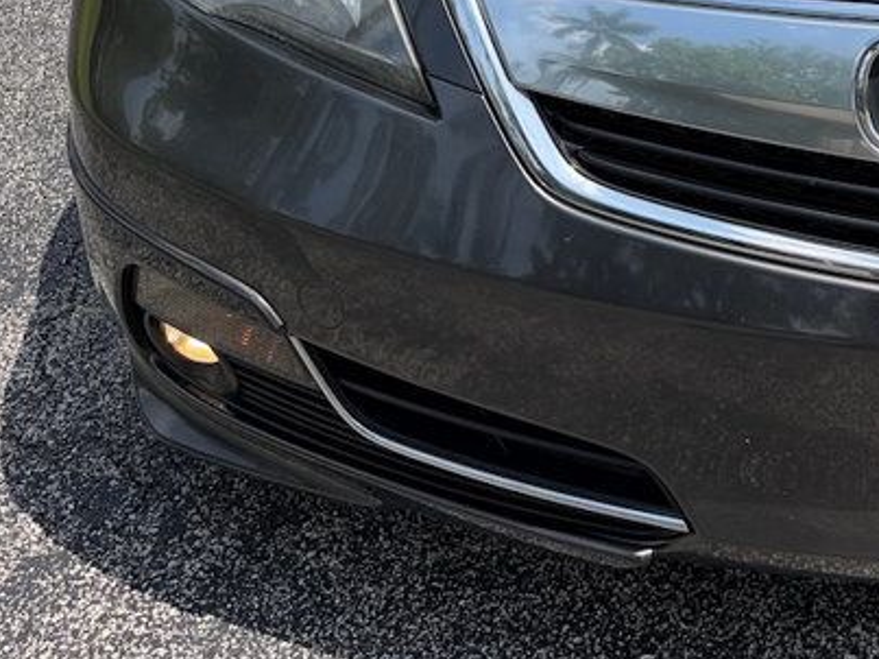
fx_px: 1549
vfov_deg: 22.5
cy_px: -92
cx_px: 870
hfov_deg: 29.7
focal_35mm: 61
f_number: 1.78
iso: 80
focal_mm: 6.76
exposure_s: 1/3279
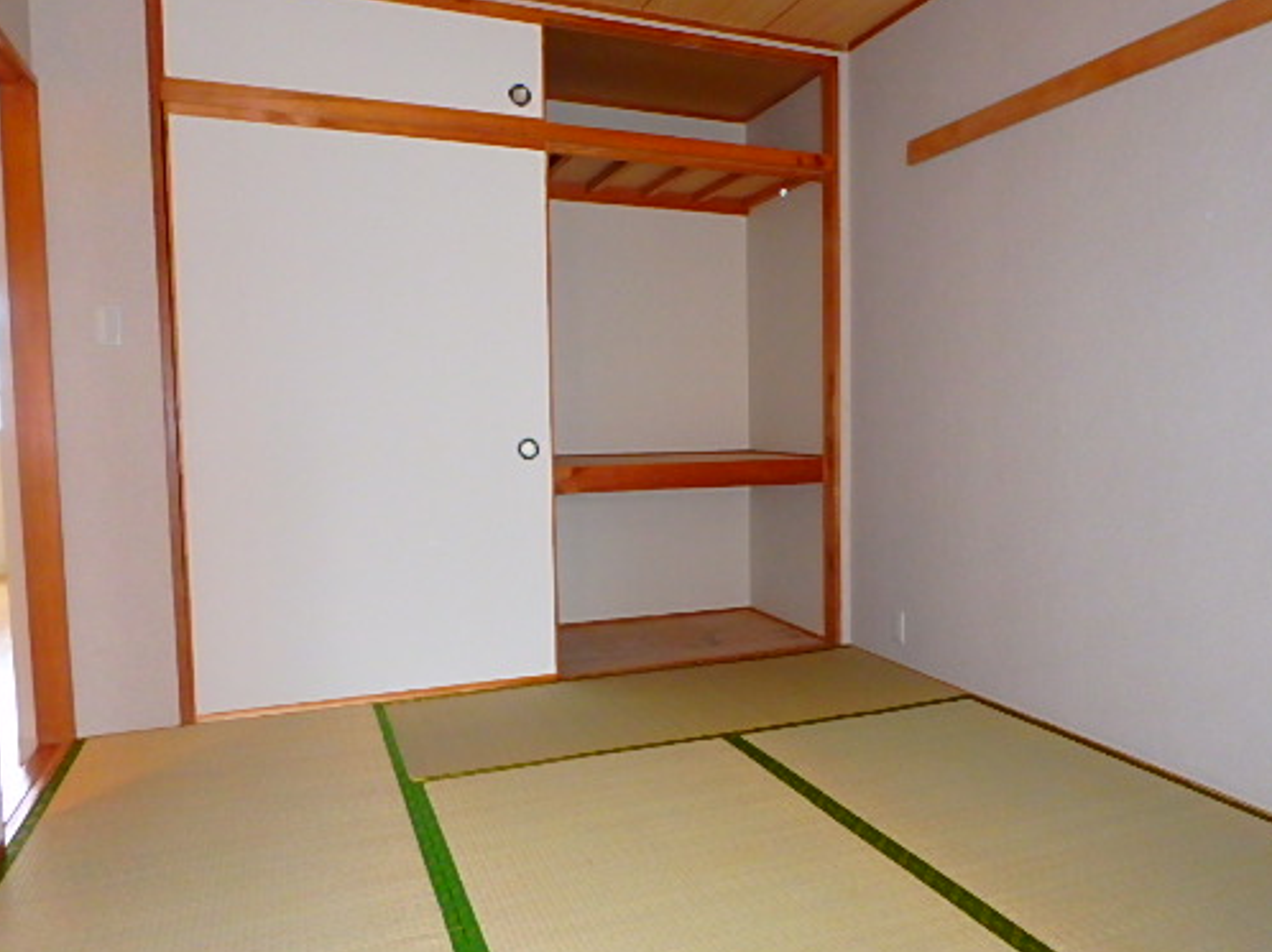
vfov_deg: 51.3
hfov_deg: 64.6
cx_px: 776
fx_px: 992
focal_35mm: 27
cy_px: 477
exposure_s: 1/30
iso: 400
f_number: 3.5
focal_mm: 3.7
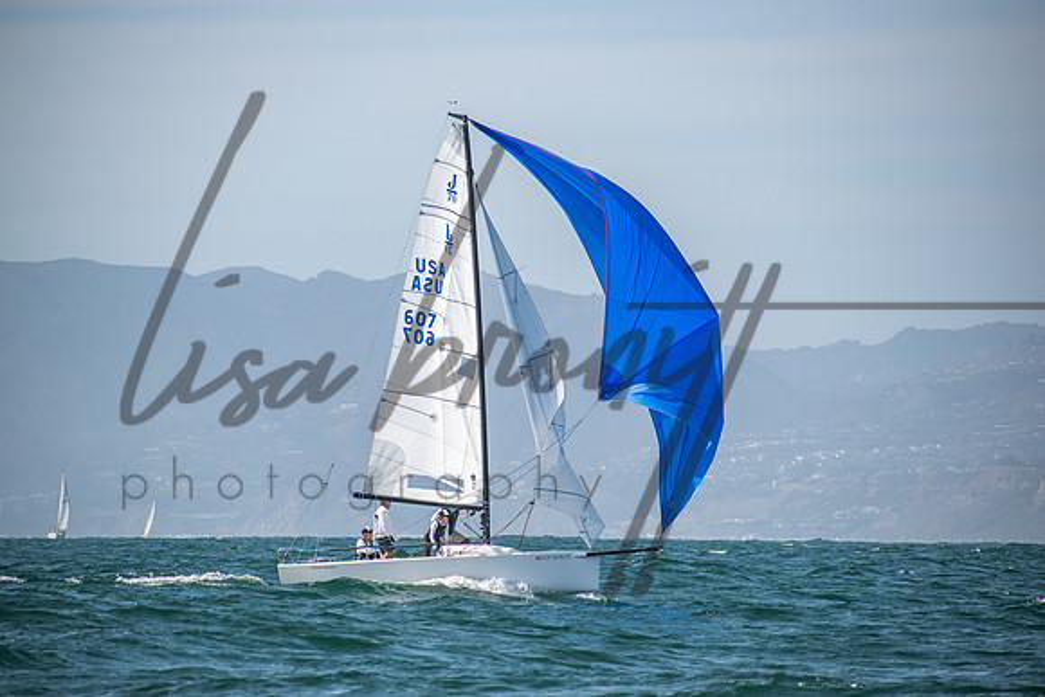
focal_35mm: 255
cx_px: 522
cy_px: 348
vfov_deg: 5.4
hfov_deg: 8.1
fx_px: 7403
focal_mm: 170
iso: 200
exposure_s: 1/2000
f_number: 6.3
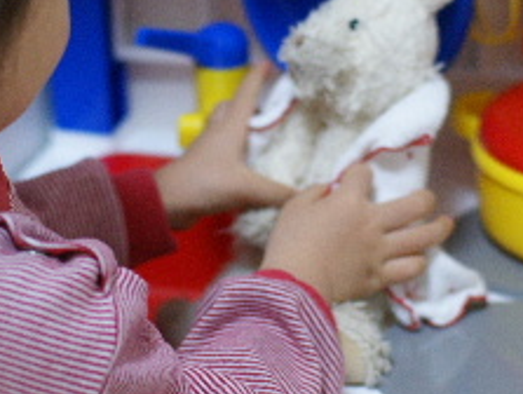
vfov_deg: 9.2
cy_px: 178
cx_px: 231
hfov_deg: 12.3
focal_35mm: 161
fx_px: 2436
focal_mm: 50
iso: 400
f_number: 2
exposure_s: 1/80
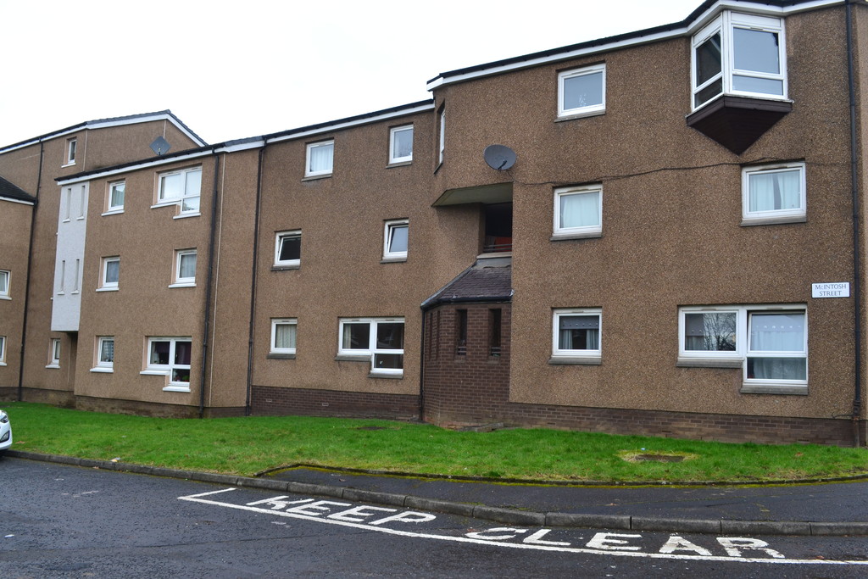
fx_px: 796
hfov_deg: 57.2
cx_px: 434
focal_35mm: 33
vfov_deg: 40.0
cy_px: 290
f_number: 7.1
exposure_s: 1/40
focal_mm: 22
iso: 400
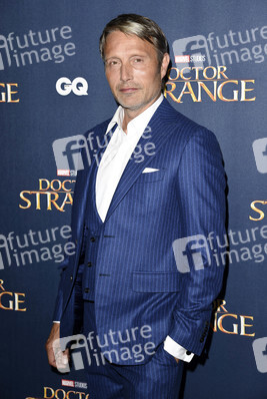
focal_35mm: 66
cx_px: 134
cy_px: 200
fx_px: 734
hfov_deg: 20.6
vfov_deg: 30.5
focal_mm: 66
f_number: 5.6
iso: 640
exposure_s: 1/250
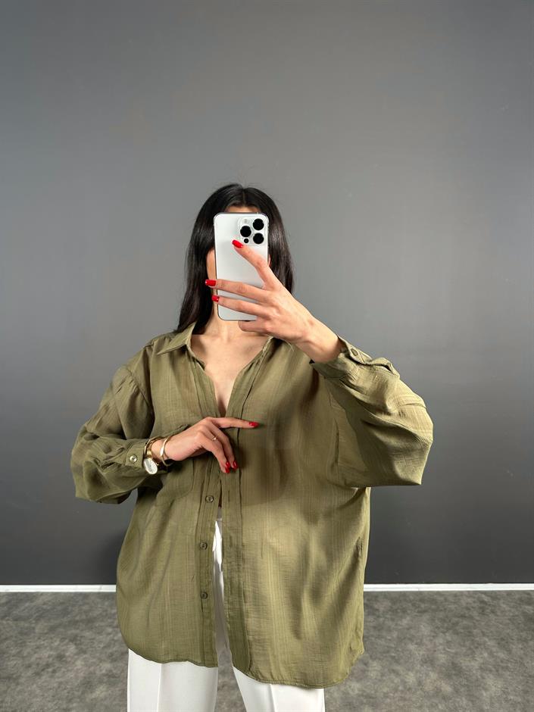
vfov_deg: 71.6
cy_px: 356
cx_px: 267
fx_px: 494
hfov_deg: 56.8
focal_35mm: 24
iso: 125
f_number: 1.78
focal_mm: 6.86
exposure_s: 1/121
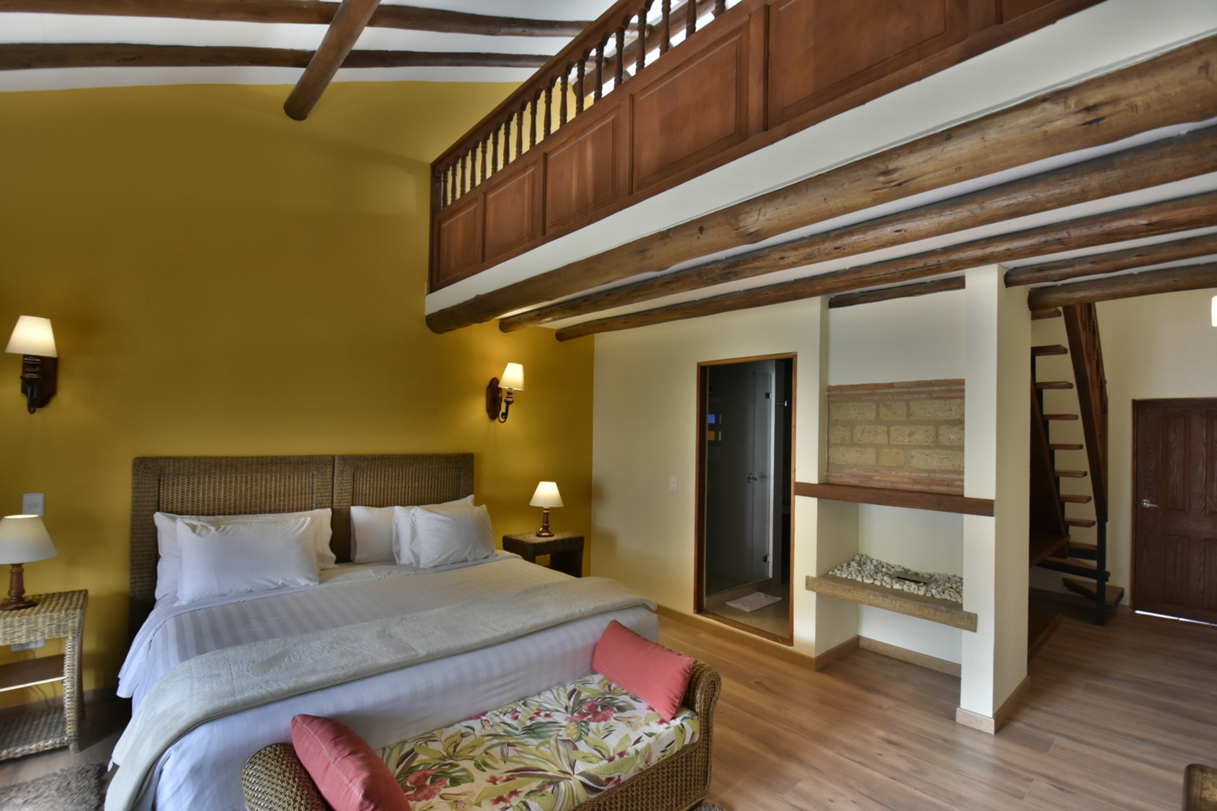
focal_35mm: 15
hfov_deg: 100.4
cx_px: 608
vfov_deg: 77.3
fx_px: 507
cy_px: 406
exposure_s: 1/60
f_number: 4
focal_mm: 10
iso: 1000
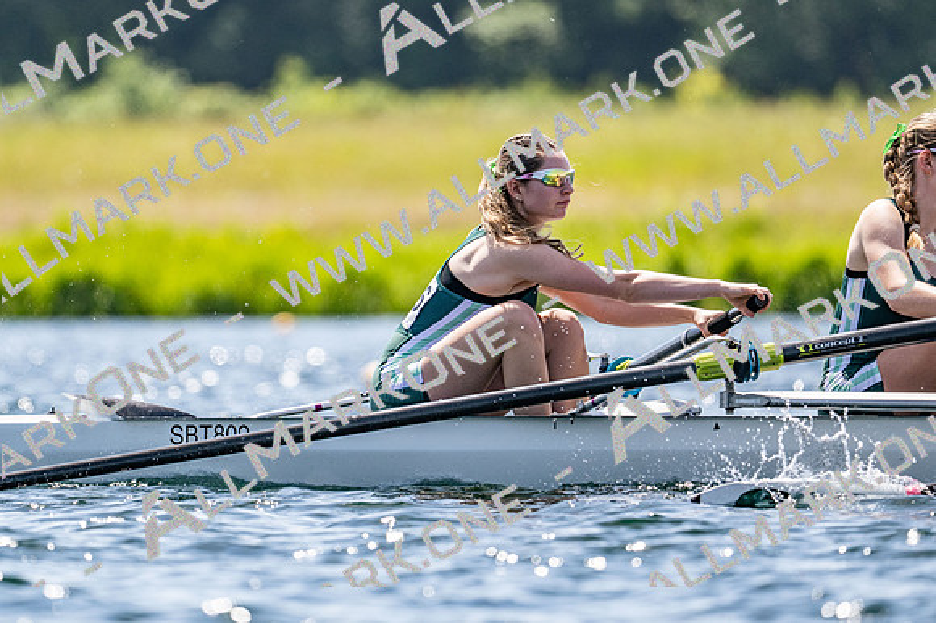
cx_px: 468
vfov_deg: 2.3
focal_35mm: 600
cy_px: 312
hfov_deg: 3.4
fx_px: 15591
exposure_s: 1/2500
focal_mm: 400
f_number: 4.5
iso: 250
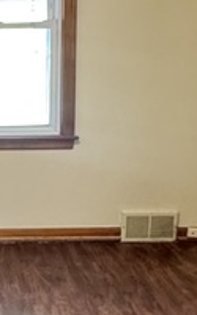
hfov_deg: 15.3
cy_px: 140
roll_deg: +1.5
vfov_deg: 25.8
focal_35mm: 80
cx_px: -80
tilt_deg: -9.1
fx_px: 687
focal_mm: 2.22
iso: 800
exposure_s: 1/60
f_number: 2.2
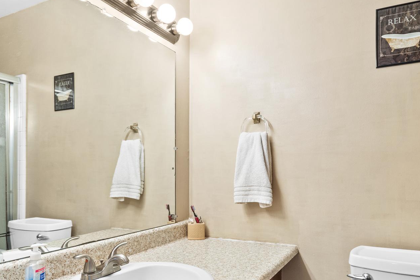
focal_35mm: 26
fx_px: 303
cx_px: 226
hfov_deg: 69.3
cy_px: 176
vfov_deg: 49.0
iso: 320
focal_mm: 11
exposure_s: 1/8
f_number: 6.3
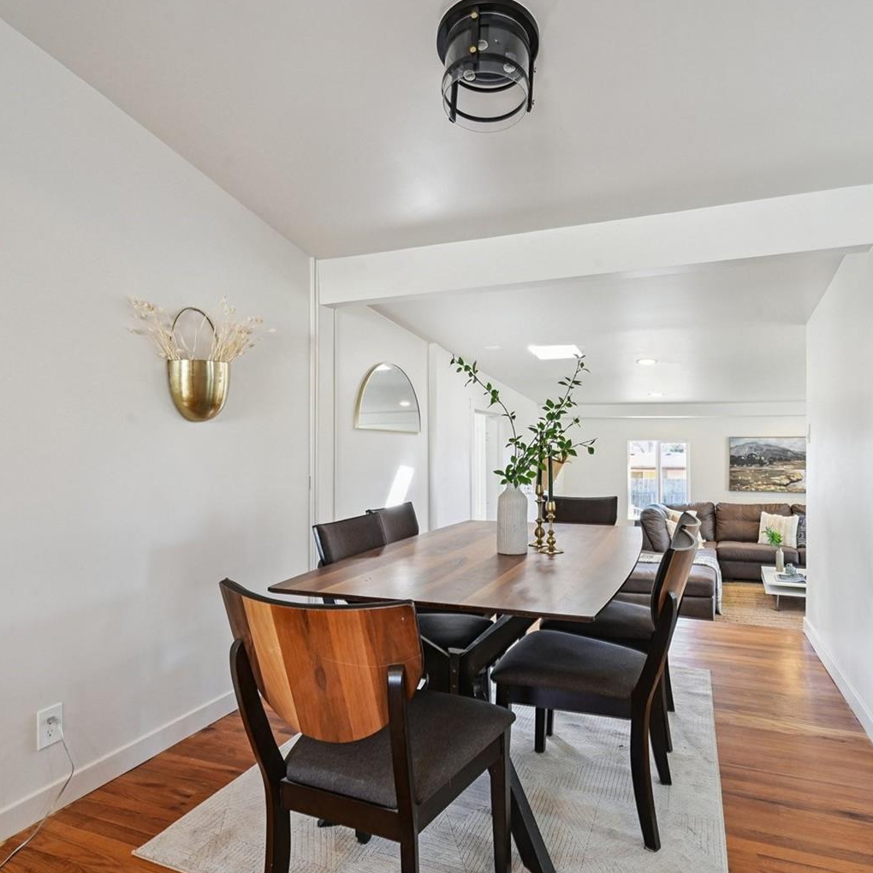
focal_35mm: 21
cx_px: 462
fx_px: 590
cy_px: 448
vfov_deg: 73.0
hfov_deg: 73.0
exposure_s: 1/6
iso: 400
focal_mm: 15.5
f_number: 10
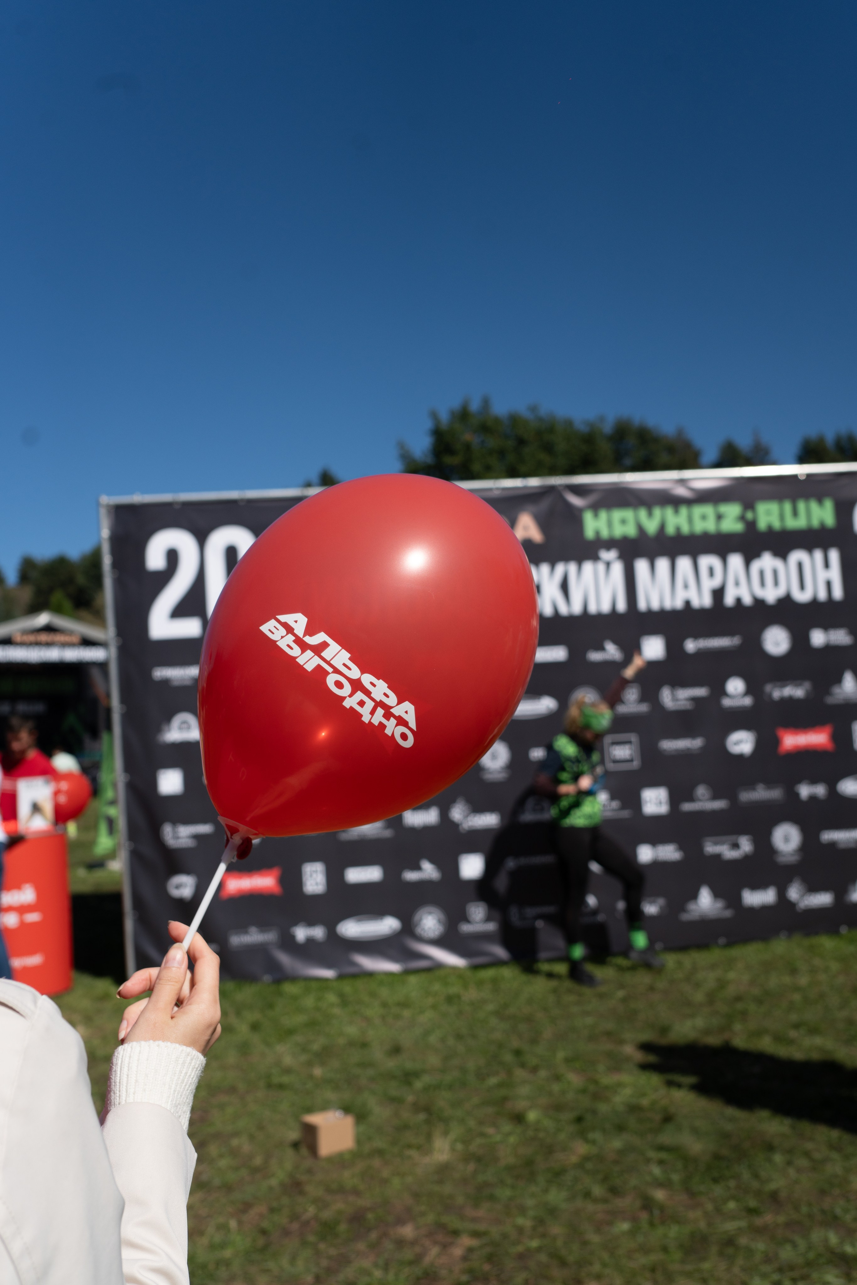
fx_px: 1250
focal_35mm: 35
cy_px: 642
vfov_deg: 54.4
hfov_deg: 37.9
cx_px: 428
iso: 200
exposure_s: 1/2500
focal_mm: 35
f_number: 5
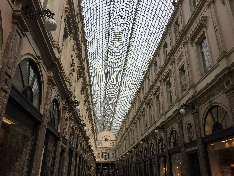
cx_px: 117
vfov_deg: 48.2
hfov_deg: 61.7
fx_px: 196
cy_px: 88
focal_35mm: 29
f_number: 2.2
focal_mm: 4.15
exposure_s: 1/1721
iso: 32
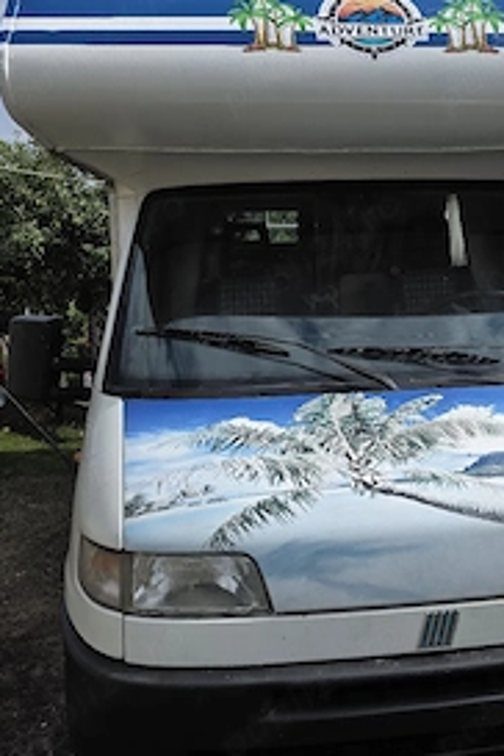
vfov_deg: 54.0
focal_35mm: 35
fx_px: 735
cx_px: 366
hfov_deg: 37.1
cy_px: 294
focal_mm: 6.3
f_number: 1.7
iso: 64
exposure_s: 1/10000
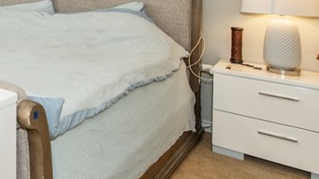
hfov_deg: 33.6
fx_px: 355
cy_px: -25
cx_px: -105
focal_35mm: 42
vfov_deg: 25.8
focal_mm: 14
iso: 800
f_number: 5
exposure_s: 1/100
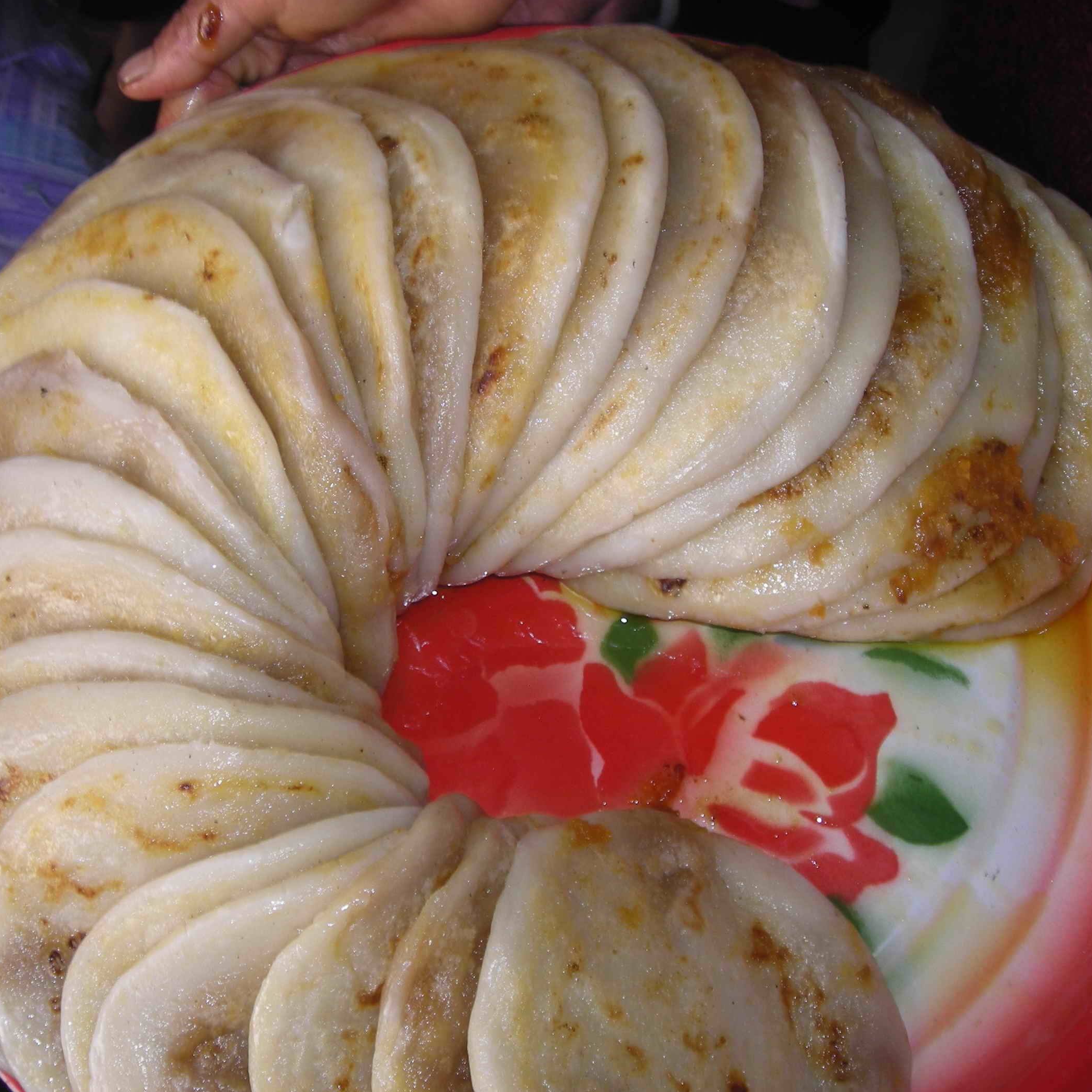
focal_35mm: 45
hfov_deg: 37.4
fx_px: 1606
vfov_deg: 37.6
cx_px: 447
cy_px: 548
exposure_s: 1/30
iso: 50
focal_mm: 6.3
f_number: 3.2
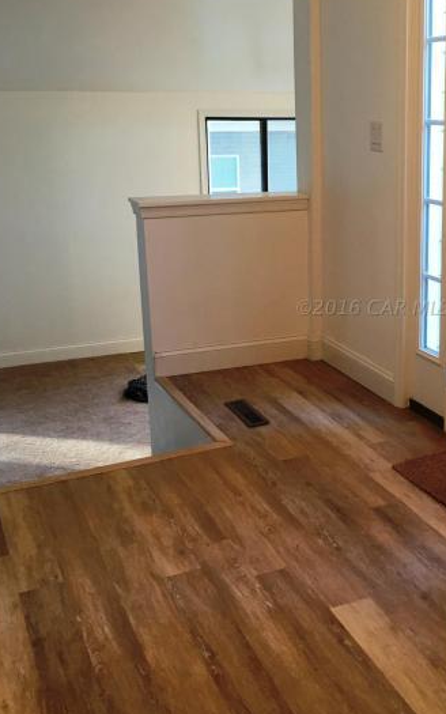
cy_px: 307
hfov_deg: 27.8
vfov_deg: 44.3
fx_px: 875
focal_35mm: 45
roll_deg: +0.1
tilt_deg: -12.1
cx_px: 373
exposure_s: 1/15
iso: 25
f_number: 2.2
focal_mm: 4.15
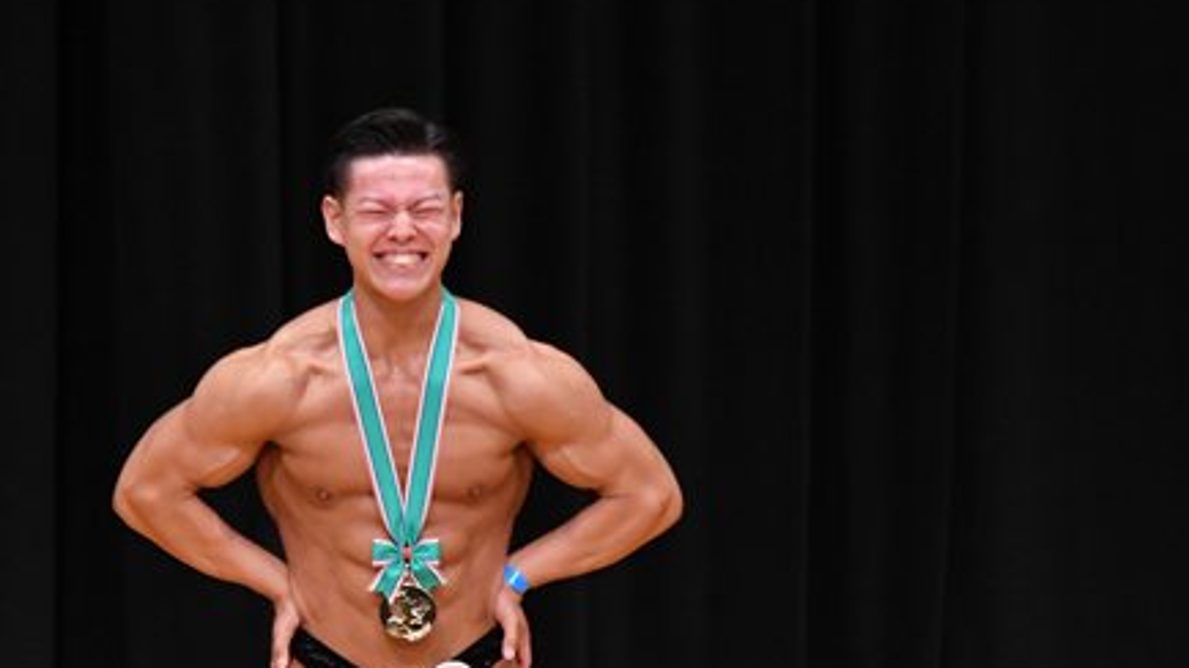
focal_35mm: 533
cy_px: 665
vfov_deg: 2.3
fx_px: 16802
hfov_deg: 4.1
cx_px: 382
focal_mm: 190
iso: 3200
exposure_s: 1/400
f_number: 5.6
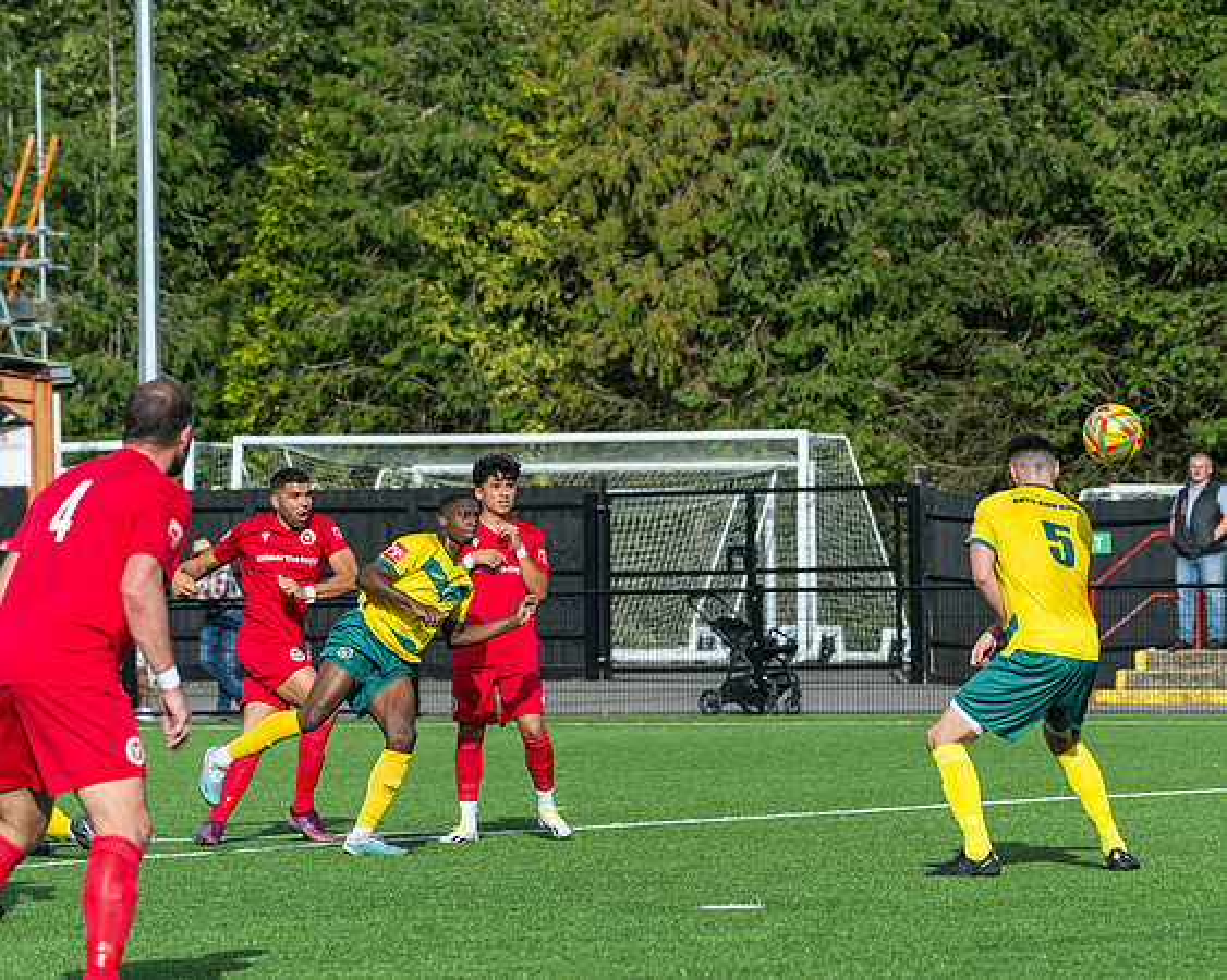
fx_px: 7933
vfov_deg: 7.1
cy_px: 316
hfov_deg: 8.8
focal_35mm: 219
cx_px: 737
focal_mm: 135
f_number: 5
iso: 400
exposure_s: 1/4000
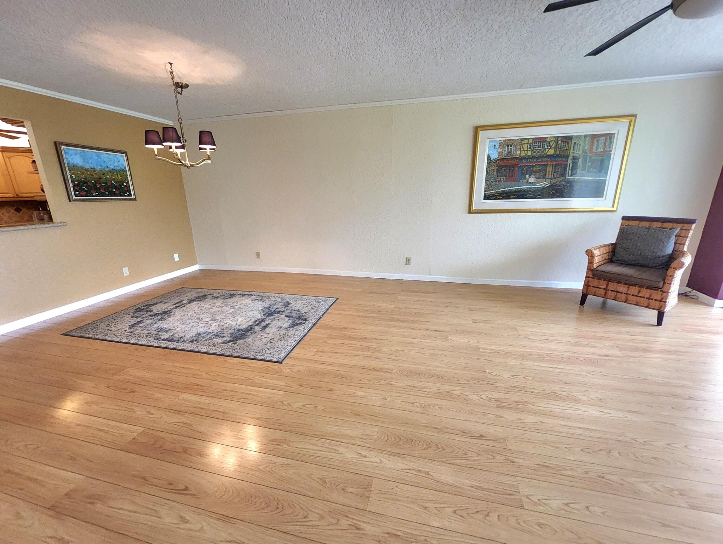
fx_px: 272
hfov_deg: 106.1
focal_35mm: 13
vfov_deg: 90.0
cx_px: 362
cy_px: 272
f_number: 2.2
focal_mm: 1.13
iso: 320
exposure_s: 1/60.2
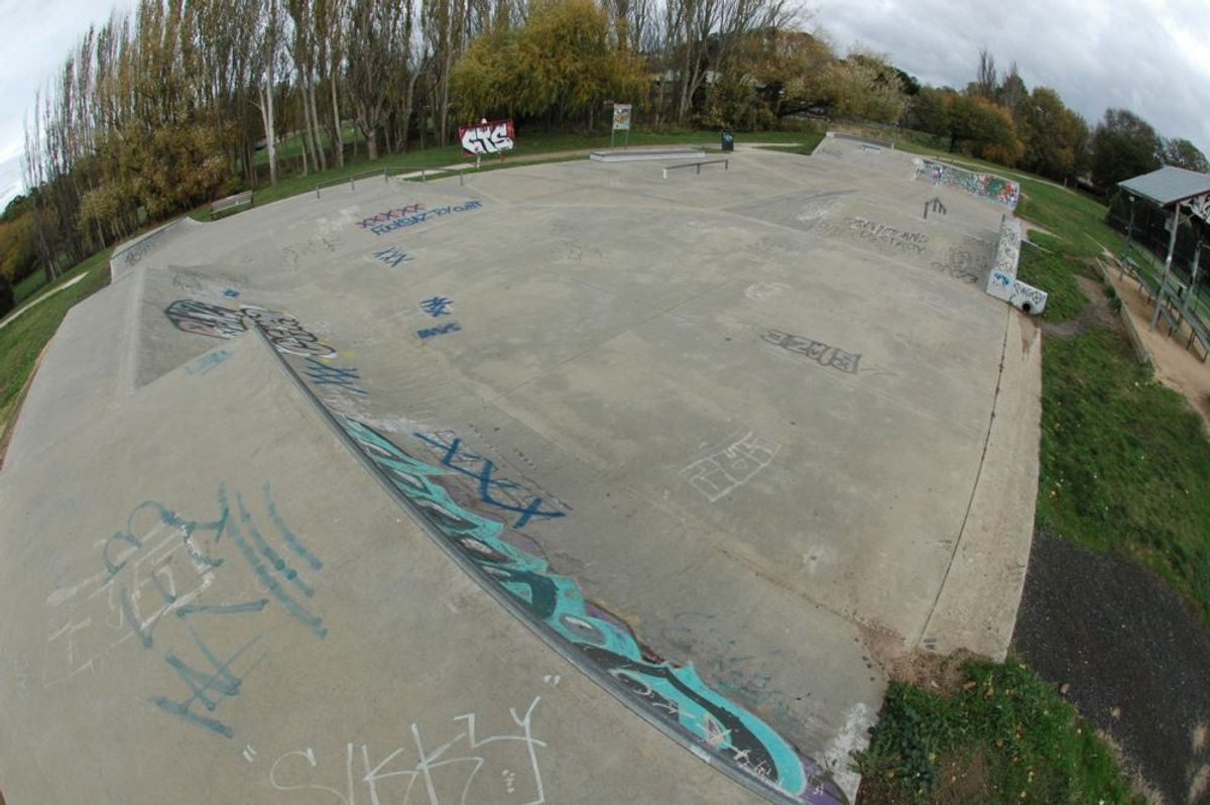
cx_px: 605
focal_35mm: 16
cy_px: 402
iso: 800
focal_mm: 10.5
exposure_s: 1/500
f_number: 11
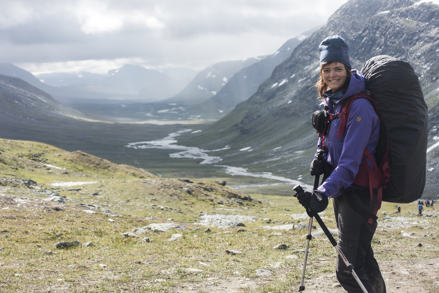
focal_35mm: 70
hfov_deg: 28.8
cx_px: 220
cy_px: 146
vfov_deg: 19.5
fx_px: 854
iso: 125
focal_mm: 25.7
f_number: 3.2
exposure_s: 1/800
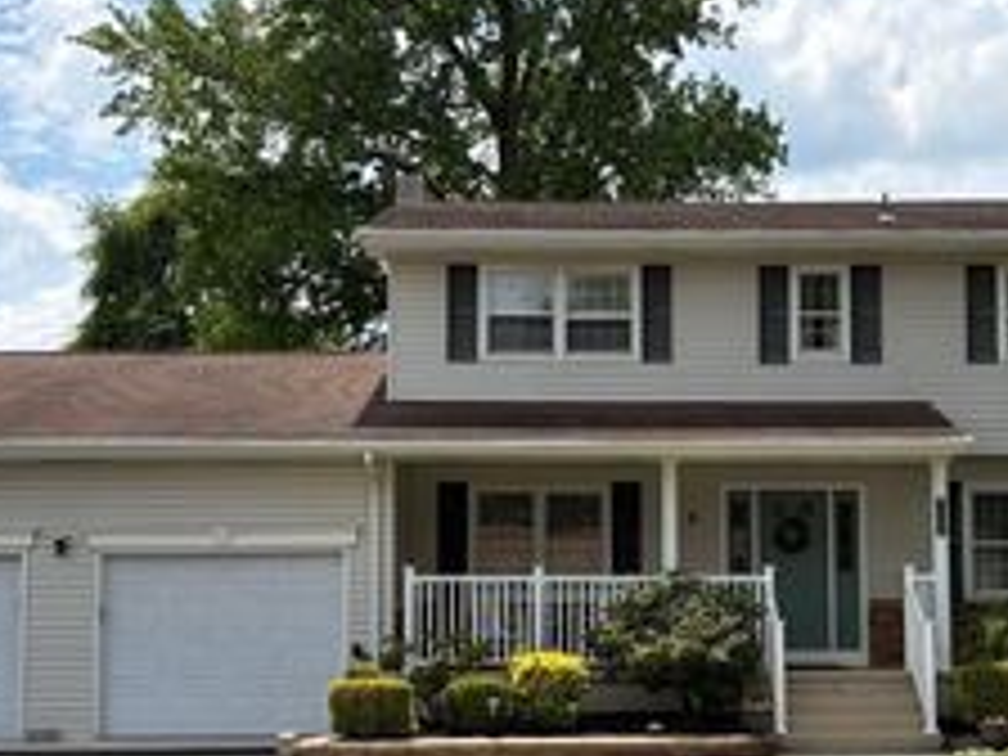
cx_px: 590
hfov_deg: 33.2
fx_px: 1689
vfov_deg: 25.1
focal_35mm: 58
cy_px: 497
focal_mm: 5.96
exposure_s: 1/3623
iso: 50
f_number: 1.6
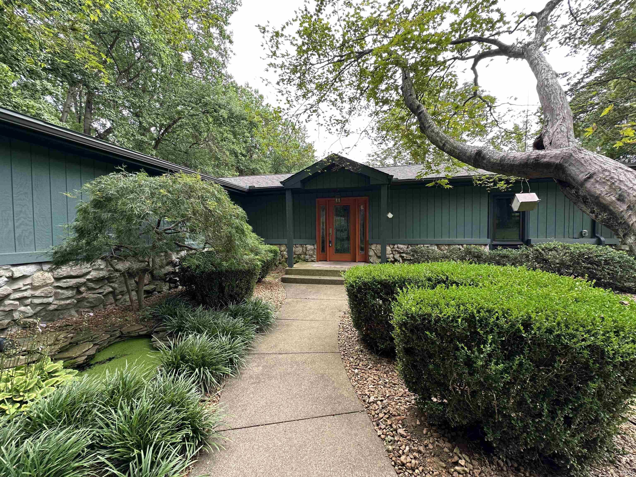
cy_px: 238
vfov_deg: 85.7
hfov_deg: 102.1
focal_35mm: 14
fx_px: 257
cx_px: 318
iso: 80
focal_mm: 2.22
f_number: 2.2
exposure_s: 1/99
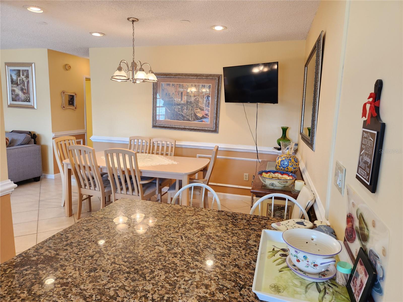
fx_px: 268
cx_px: 202
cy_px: 151
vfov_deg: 58.9
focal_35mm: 23
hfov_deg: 73.9
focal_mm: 5.4
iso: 160
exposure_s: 1/120
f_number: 1.8
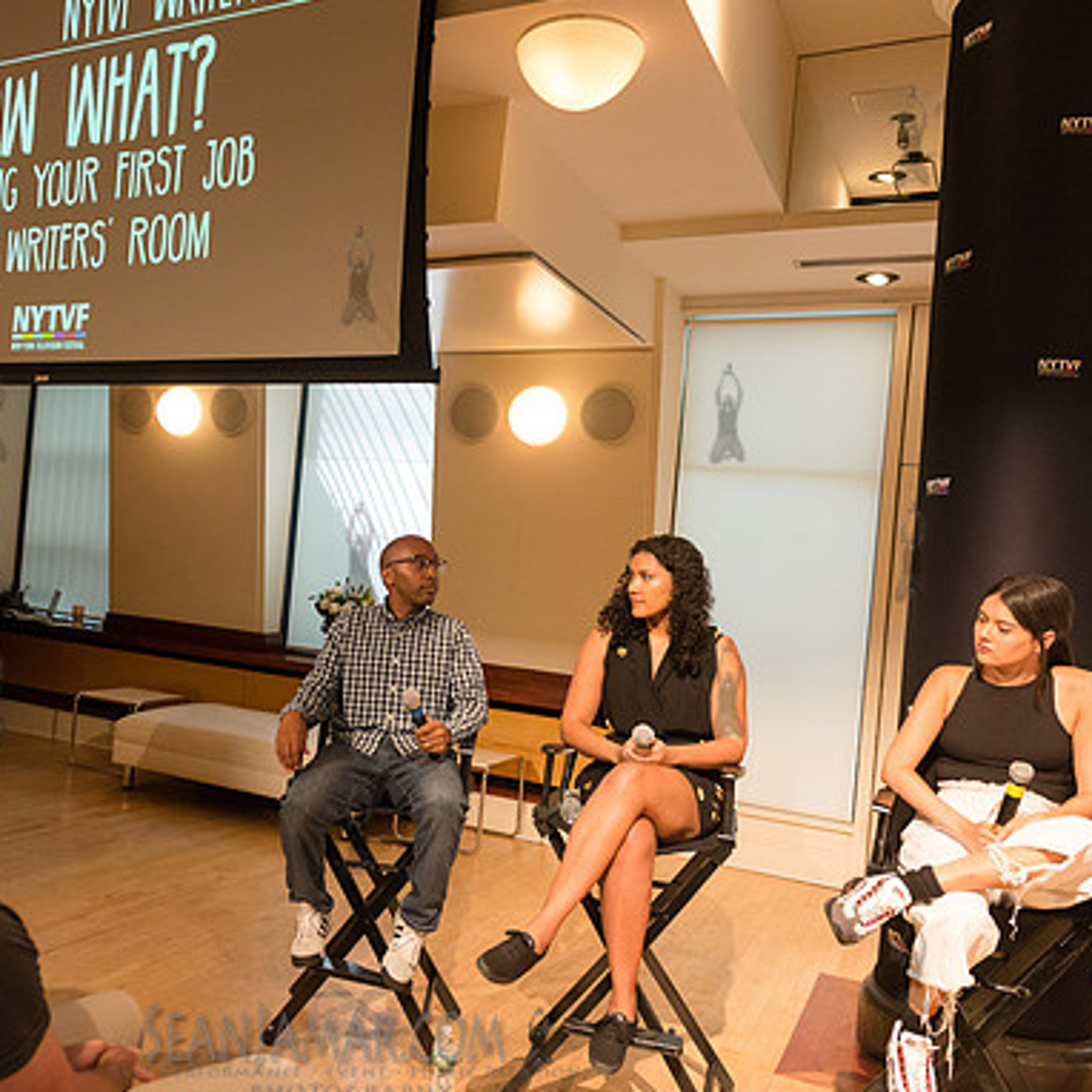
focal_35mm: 31
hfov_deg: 51.5
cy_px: 550
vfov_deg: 52.5
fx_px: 1106
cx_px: 357
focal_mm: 24
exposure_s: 1/250
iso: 2500
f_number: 4
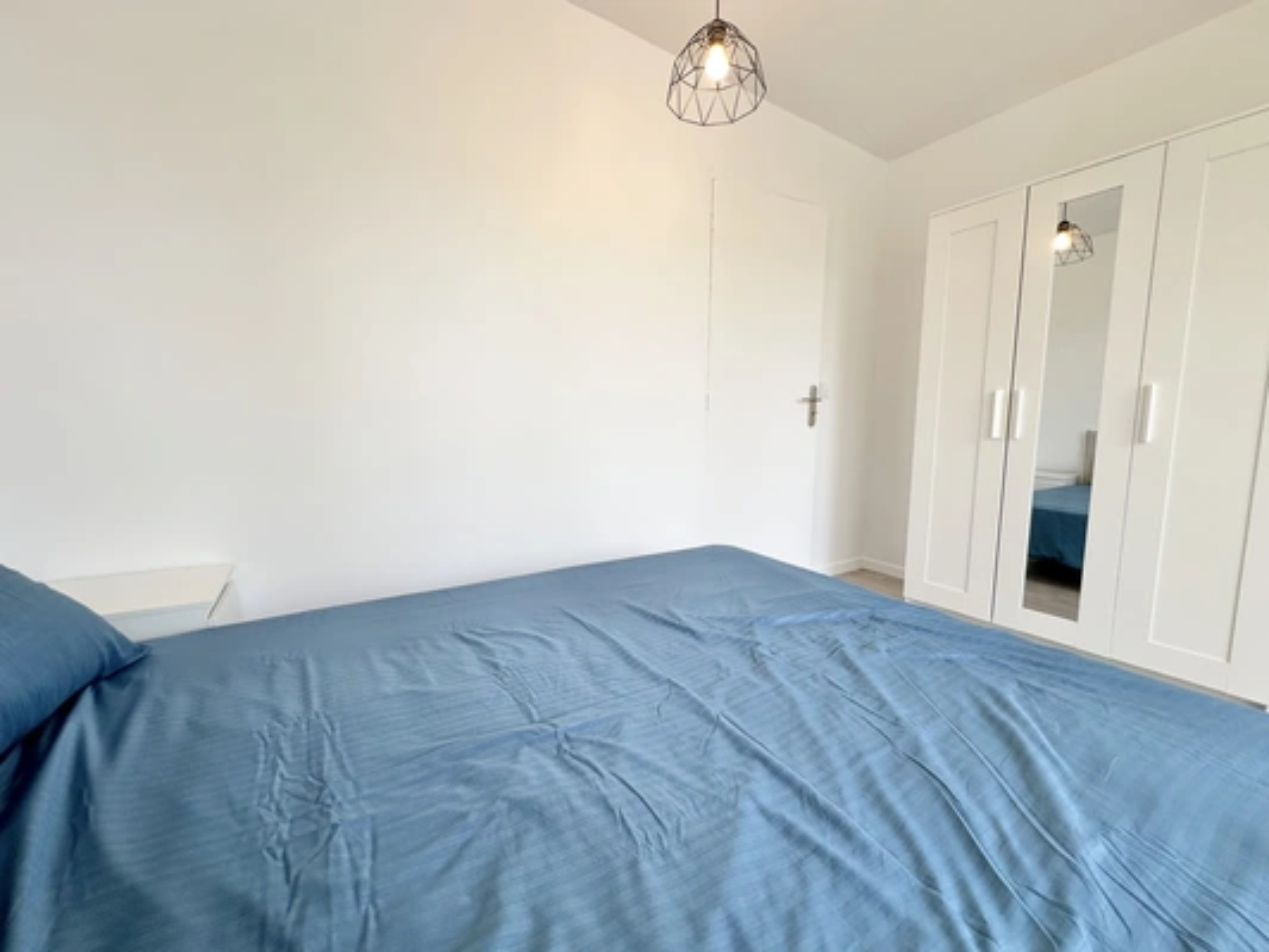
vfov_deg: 85.7
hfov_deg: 102.1
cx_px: 634
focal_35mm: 14
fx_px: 513
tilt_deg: -5.5
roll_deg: -0.5
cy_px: 476
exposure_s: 1/99
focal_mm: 2.22
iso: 50
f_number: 2.2
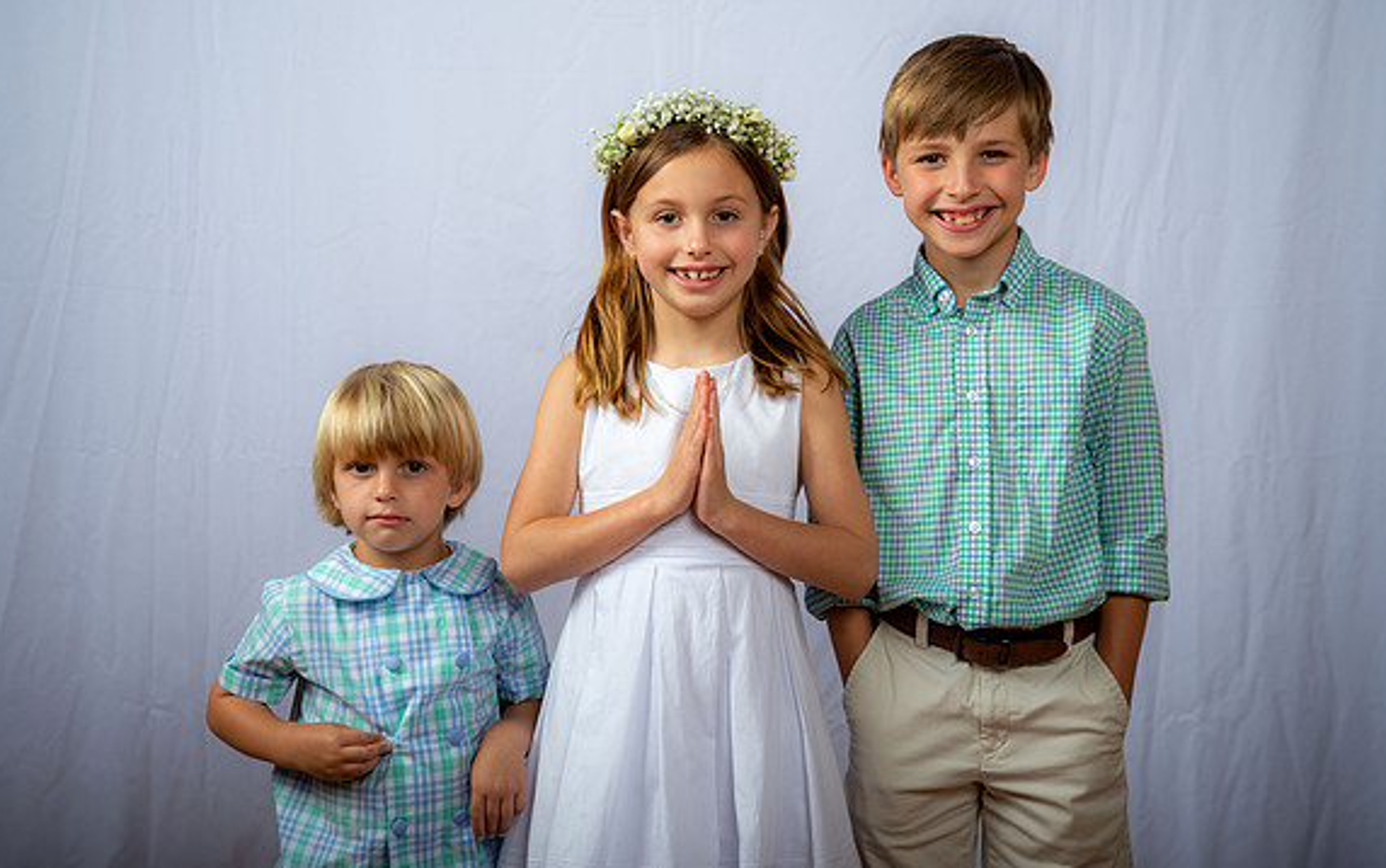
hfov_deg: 32.0
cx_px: 691
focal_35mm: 64
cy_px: 422
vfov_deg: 20.3
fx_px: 2418
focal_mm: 62
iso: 250
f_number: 6.3
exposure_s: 1/200
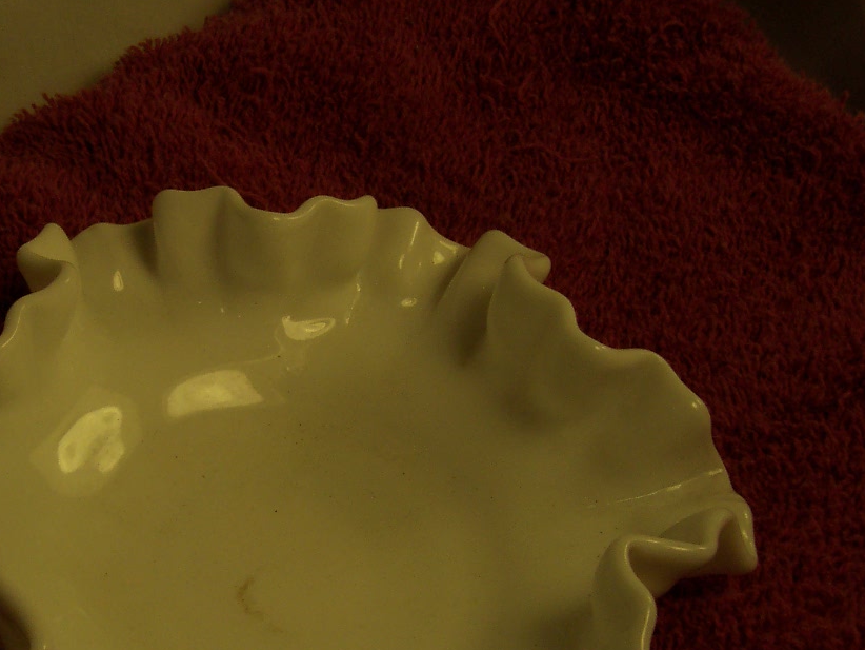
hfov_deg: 34.9
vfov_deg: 26.8
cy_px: 448
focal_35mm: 54
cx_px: 237
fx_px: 1350
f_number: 5.6
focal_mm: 5.6
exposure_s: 1/500
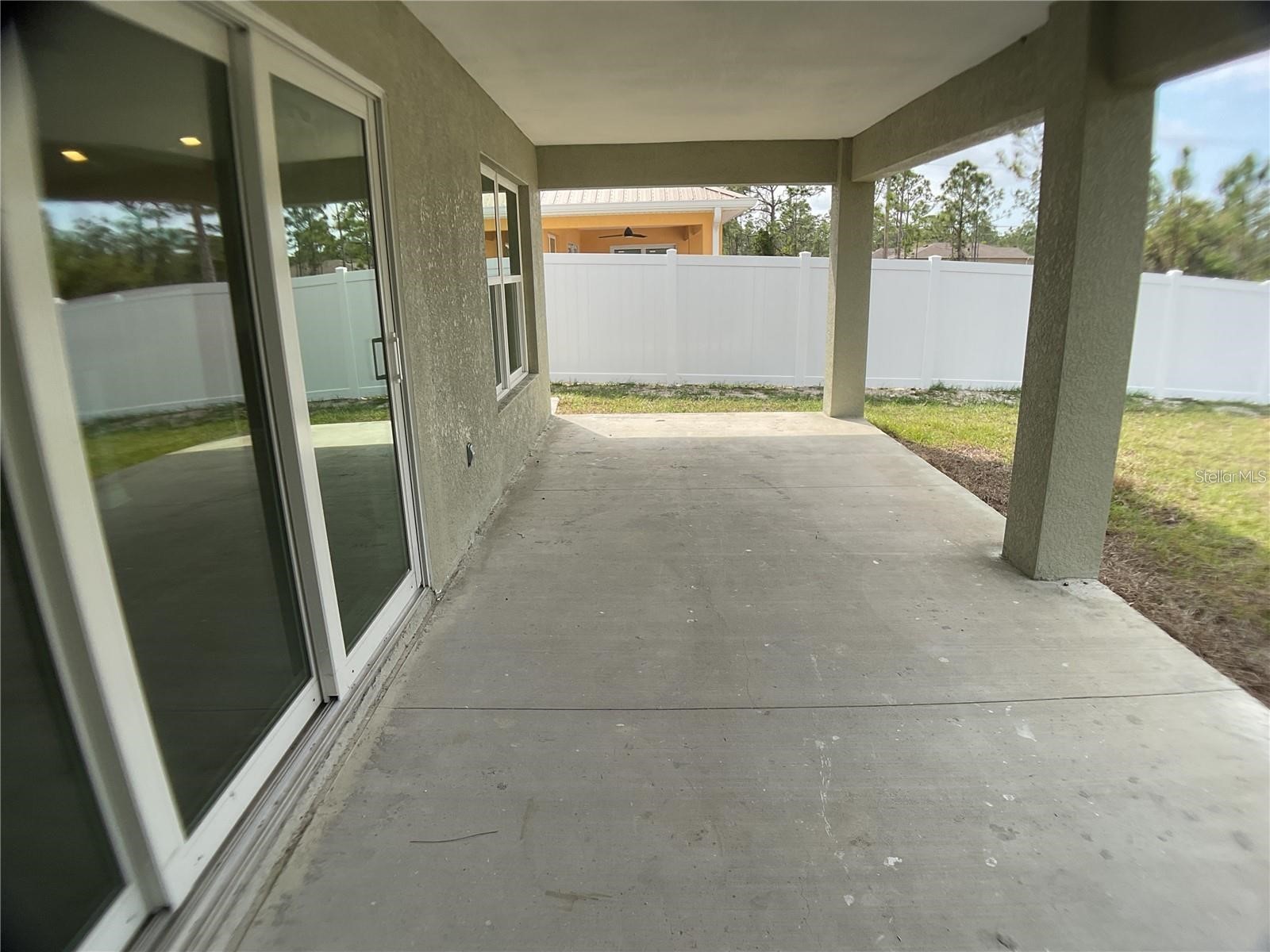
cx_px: 635
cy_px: 476
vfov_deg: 48.2
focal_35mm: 29
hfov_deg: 61.7
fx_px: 1064
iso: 16
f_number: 1.8
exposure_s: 1/749
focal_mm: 3
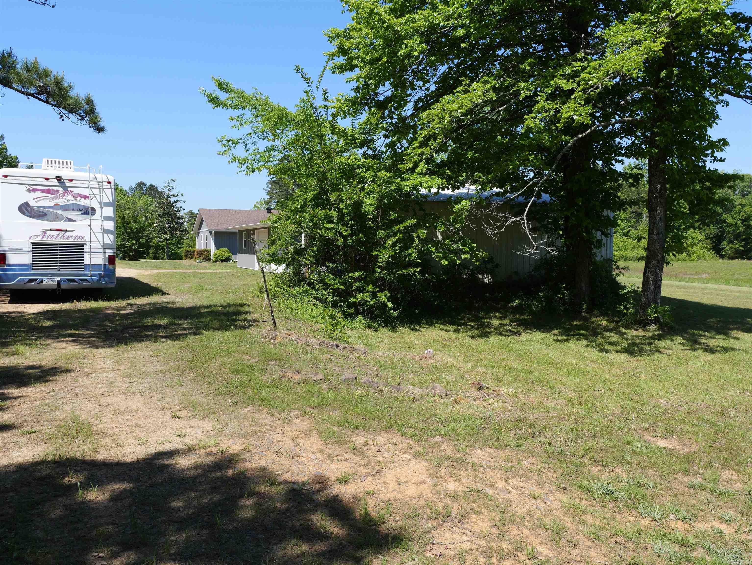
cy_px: 282
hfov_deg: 59.9
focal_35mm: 30
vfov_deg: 46.8
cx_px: 376
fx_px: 652
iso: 100
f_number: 5
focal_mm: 15
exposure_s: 1/400
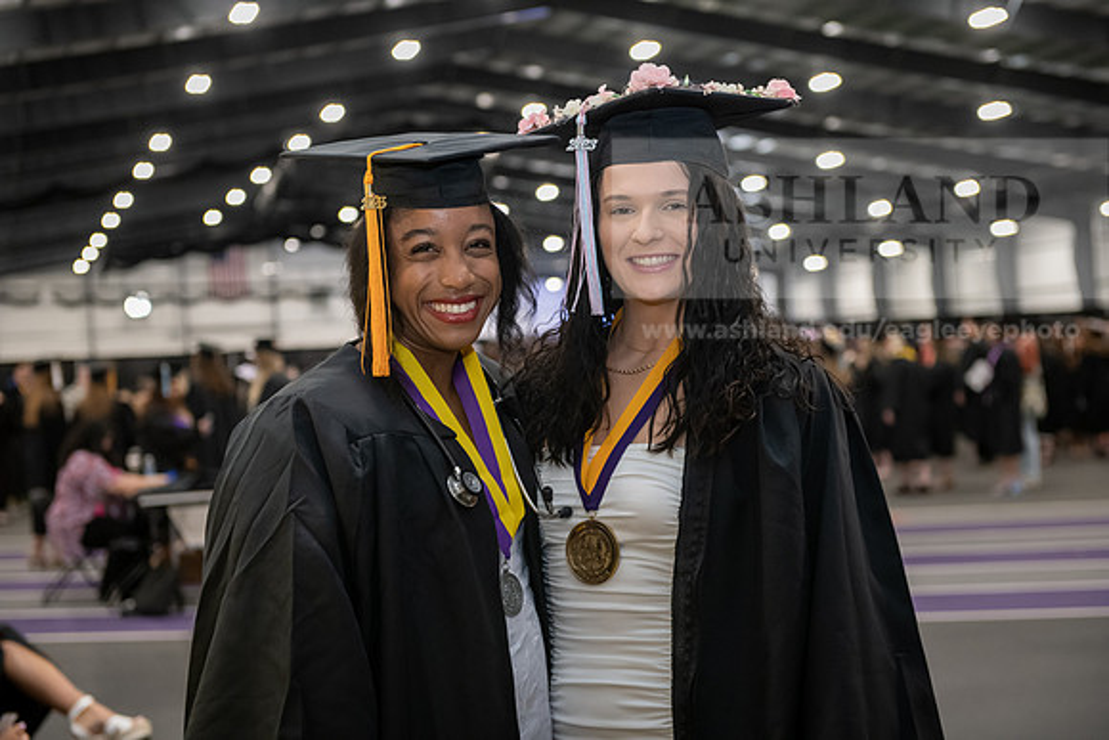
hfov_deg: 34.5
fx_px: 1787
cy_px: 370
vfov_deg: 23.4
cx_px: 554
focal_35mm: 58
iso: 2500
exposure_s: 1/160
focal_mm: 58
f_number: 3.5
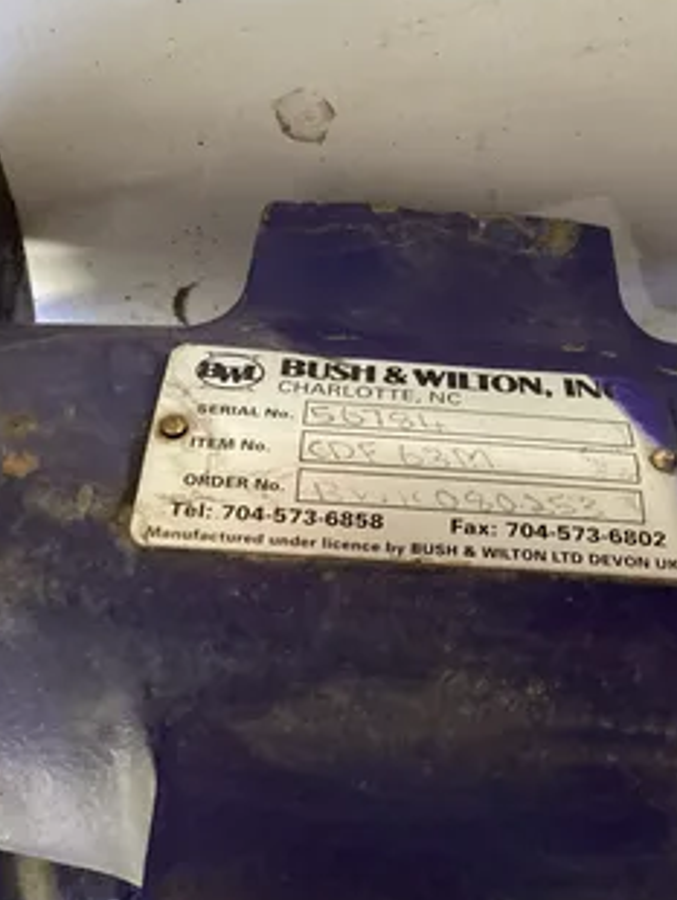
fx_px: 1042
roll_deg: +4.0
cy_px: 351
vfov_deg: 46.4
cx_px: 392
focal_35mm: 40
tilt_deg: -41.3
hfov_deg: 35.9
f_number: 2.4
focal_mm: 3.3
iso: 320
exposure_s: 1/50
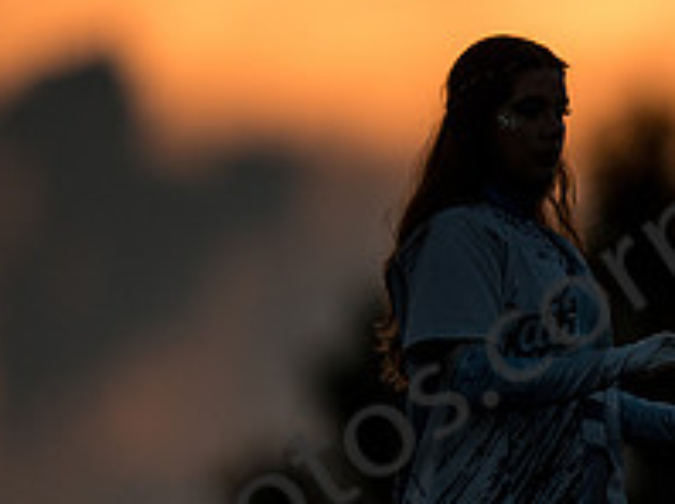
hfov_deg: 1.8
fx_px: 21988
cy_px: 254
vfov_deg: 1.3
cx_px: 723
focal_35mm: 1129
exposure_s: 1/6400
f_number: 2.8
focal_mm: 400
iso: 320
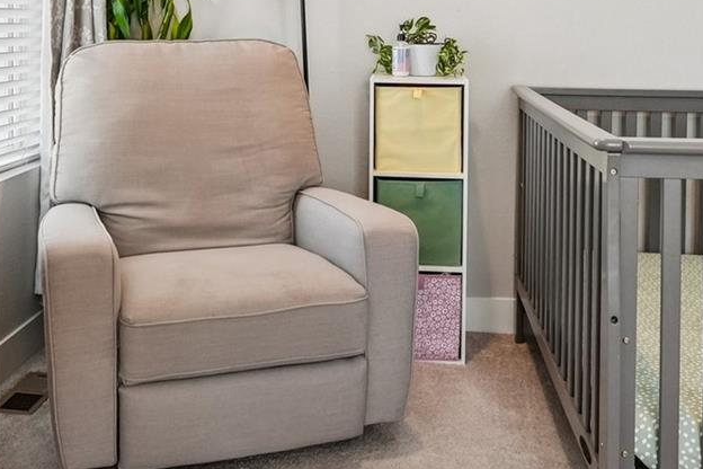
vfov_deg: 30.0
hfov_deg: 45.9
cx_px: 292
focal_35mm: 42
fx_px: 826
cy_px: 25
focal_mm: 11
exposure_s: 1/30
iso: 400
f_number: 8
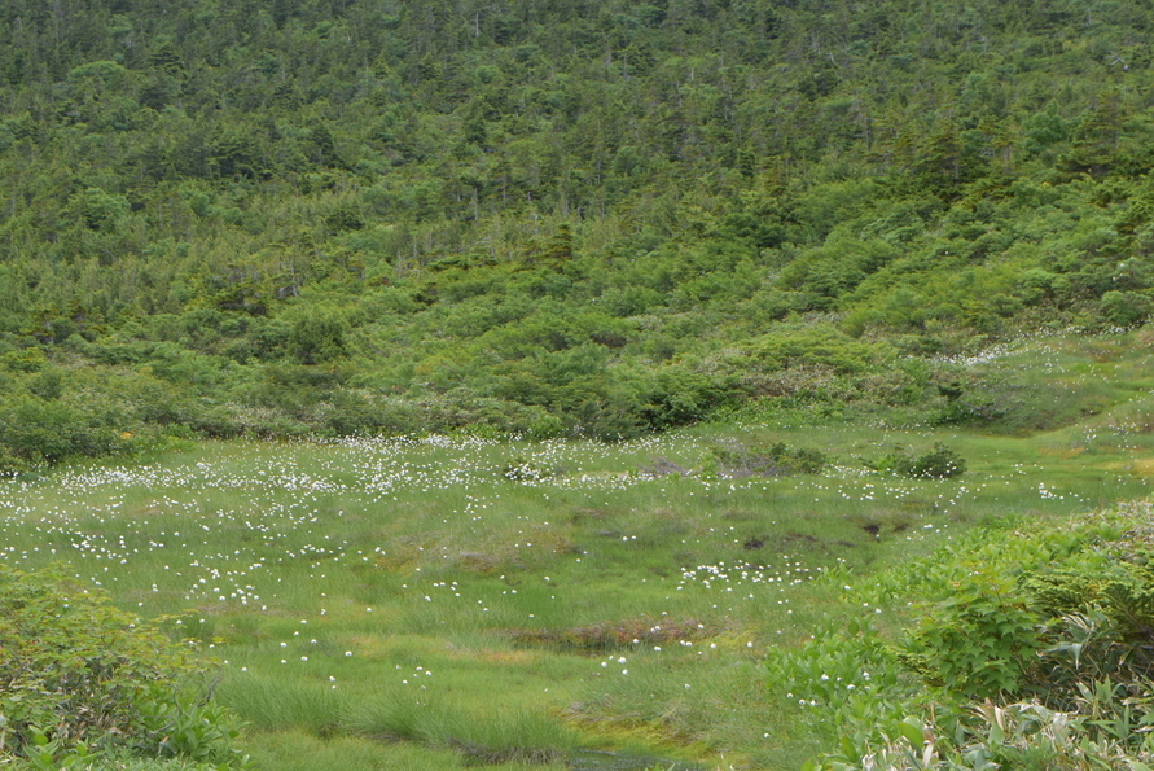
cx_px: 436
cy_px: 369
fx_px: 3239
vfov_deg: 13.6
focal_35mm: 101
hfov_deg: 20.2
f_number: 6.3
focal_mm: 50
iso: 125
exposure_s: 1/160
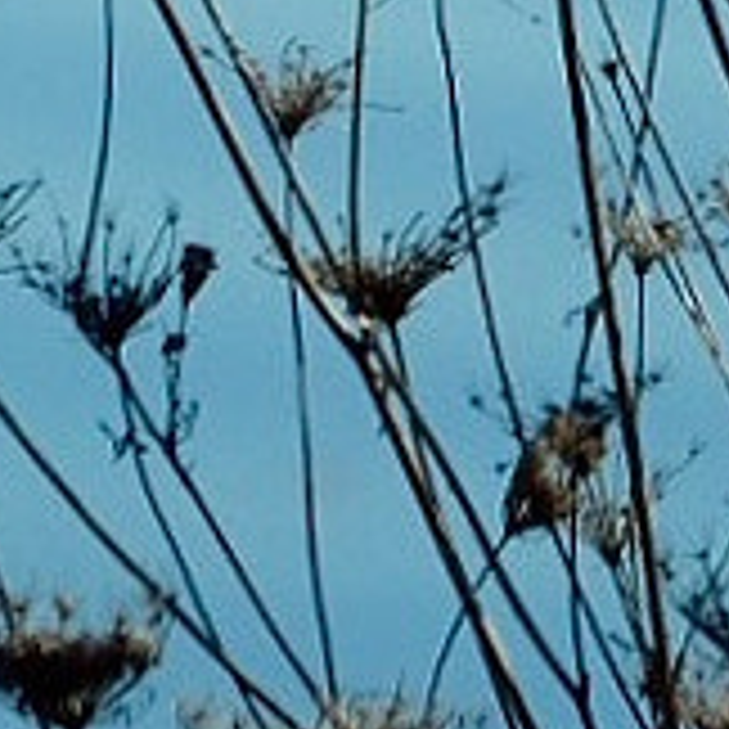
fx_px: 34858
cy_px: -1498
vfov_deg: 1.2
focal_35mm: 1463
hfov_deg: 1.2
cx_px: 796
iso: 400
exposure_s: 1/340
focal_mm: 116.1
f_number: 5.6
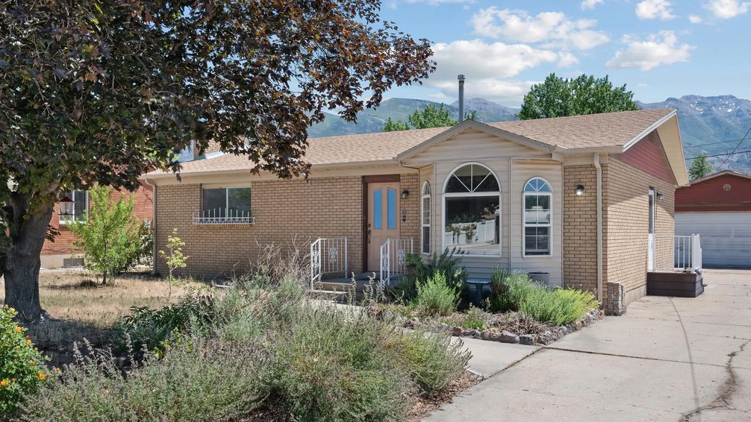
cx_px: 378
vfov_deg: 36.7
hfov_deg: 61.0
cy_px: 213
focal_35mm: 32
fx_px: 637
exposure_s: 1/500
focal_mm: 30
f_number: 8
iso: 800
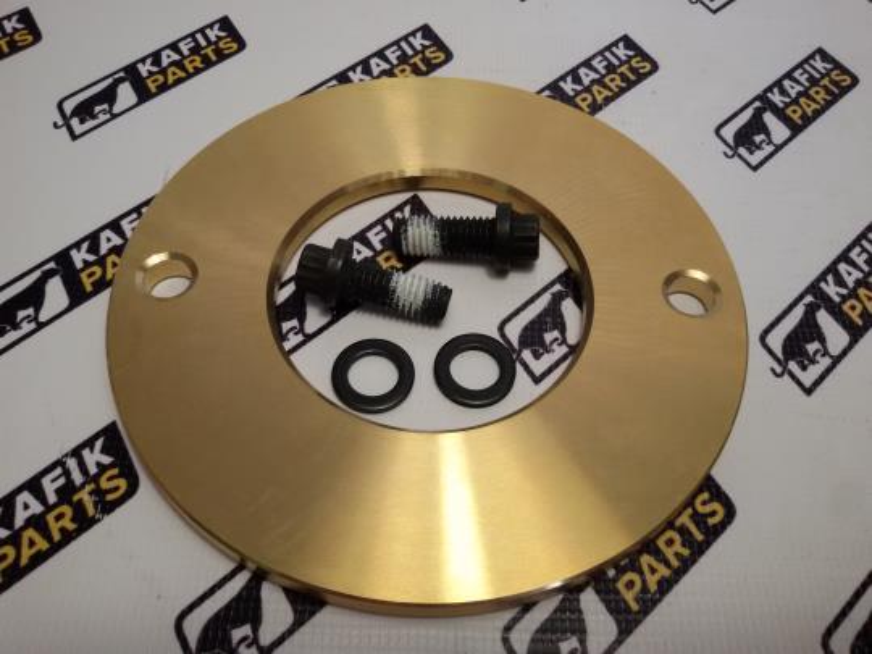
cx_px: 436
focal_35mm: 31
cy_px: 327
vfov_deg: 45.4
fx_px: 781
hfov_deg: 58.4
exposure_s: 1/100
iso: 80
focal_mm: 2.93
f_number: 2.4
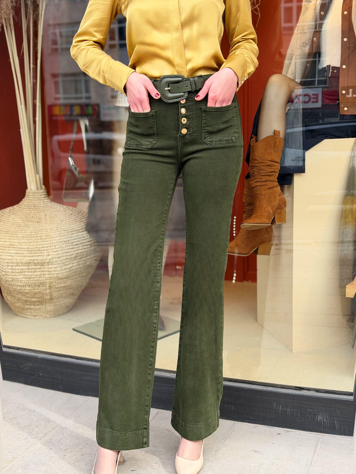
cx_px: 178
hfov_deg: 30.3
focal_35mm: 48
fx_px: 658
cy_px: 237
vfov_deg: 39.7
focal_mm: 6.76
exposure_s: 1/363
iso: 64
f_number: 1.78
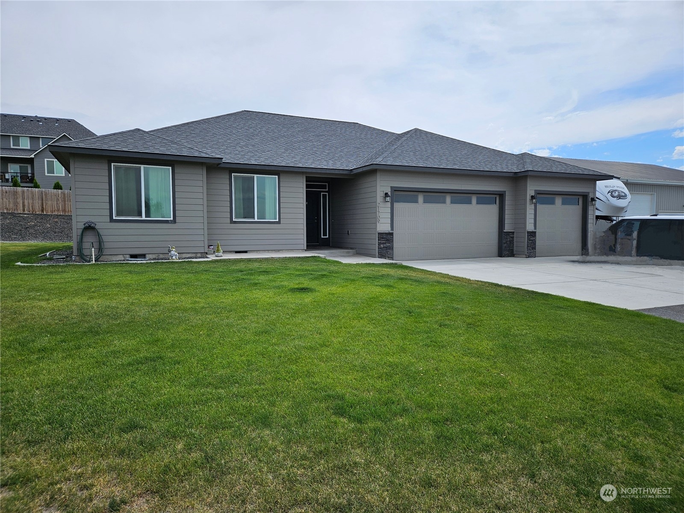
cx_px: 342
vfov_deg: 58.9
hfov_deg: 73.9
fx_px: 454
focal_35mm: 23
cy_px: 256
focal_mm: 5.4
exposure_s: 1/3229
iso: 25
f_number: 1.8
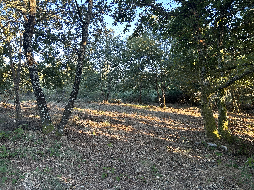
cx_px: 127
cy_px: 95
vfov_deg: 53.1
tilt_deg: +0.3
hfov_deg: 67.3
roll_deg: +1.2
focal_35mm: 26
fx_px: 191
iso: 64
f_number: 1.5
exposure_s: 1/121
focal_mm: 5.7
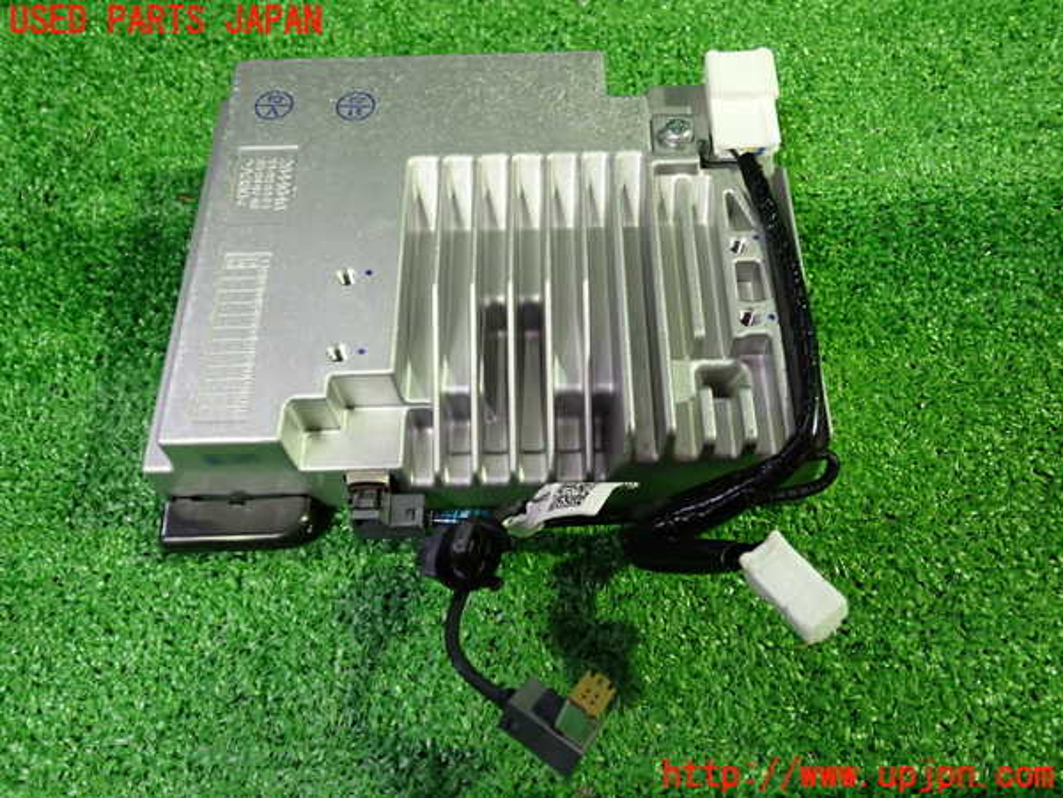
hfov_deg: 60.0
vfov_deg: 46.8
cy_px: 399
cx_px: 532
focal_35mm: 30
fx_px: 921
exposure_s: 1/30
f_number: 2.3
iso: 320
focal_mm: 5.4
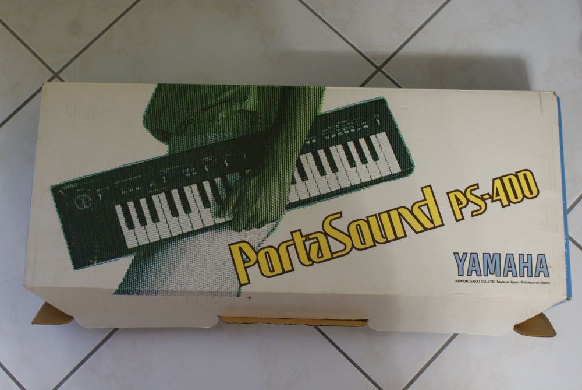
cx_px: 291
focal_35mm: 52
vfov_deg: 25.8
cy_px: 195
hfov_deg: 37.8
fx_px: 850
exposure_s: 1/4
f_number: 5.6
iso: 400
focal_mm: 35
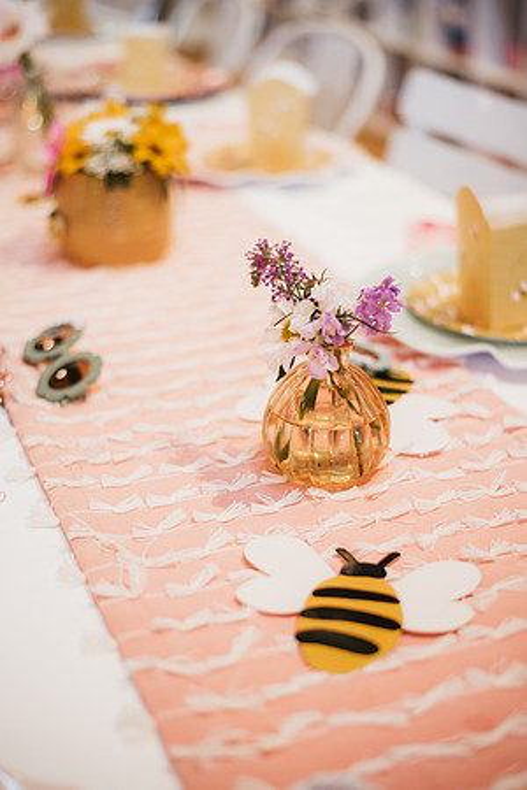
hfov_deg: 27.0
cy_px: 395
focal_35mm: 50
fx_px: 1098
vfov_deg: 39.6
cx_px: 264
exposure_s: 1/200
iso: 1250
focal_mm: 50
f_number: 2
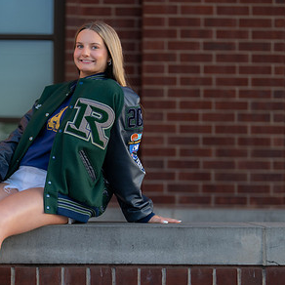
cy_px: 173
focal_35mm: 91
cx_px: 71
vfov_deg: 19.1
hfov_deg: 19.0
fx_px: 848
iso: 100
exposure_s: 1/800
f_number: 1.2
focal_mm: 50
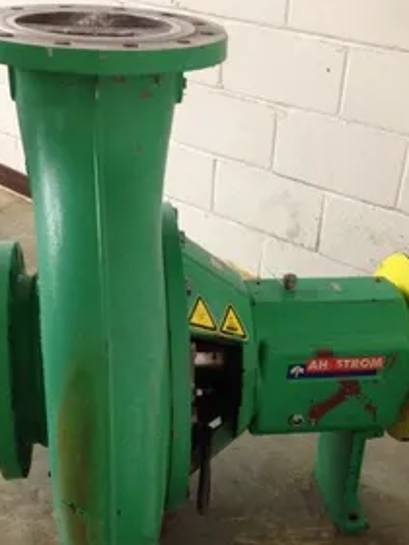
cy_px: 360
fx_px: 788
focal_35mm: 50
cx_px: 228
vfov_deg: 37.8
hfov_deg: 29.1
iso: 160
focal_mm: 4.28
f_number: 2.4
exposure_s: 1/20
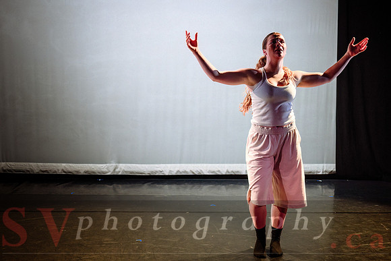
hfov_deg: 43.8
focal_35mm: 45
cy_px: 125
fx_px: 485
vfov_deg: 30.1
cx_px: 170
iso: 800
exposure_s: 1/300
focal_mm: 34.5
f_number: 2.8
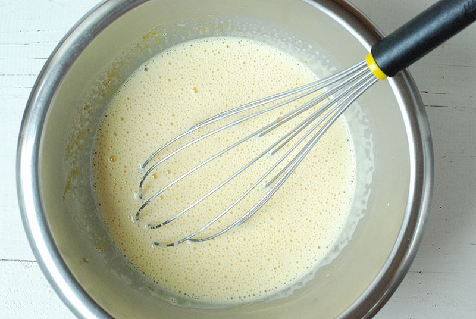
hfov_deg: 27.0
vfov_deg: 18.2
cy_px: 160
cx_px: 238
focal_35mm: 75
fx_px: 993
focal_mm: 50
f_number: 6.3
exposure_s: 1/40
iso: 1600
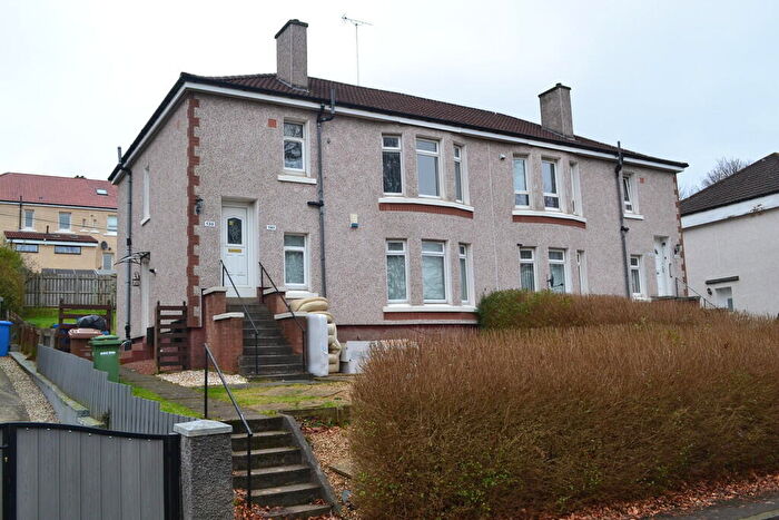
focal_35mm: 30
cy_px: 260
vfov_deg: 43.6
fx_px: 649
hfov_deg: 61.9
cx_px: 390
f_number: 8
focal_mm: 20
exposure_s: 1/60
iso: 400
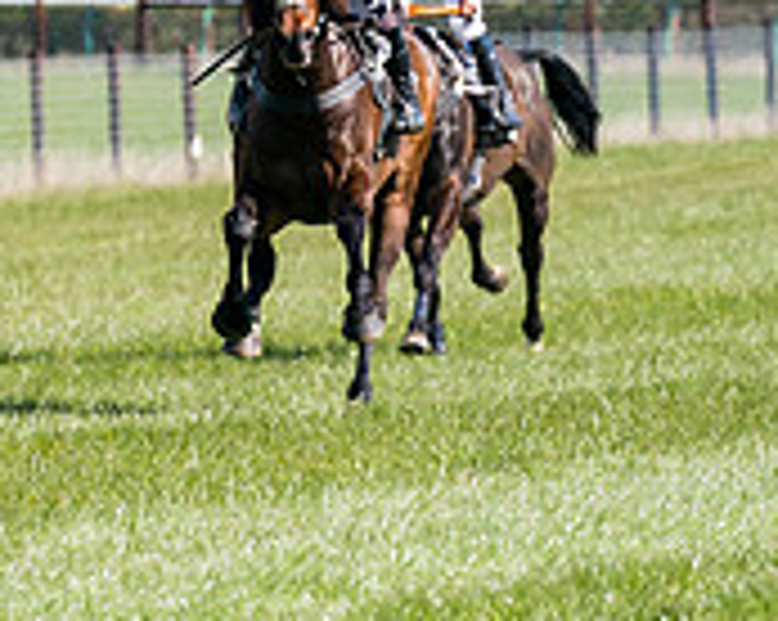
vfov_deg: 1.6
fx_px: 22448
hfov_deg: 2.0
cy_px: 55
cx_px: -671
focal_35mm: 976
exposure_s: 1/2500
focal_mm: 184
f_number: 4
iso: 400
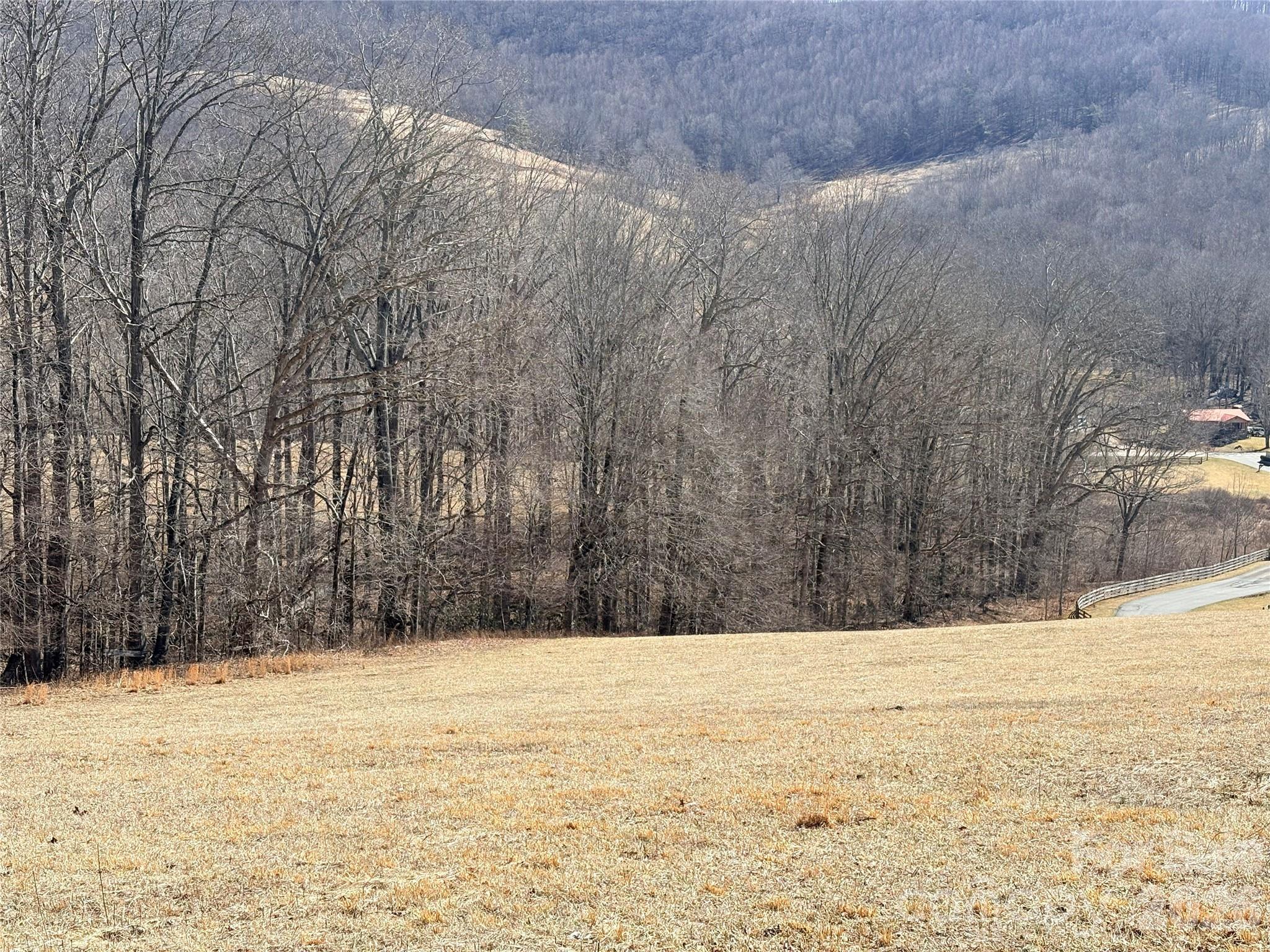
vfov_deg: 28.0
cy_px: 476
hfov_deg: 36.8
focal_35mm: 52
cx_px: 635
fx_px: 1908
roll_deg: -1.1
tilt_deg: -6.4
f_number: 1.6
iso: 40
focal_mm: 5.96
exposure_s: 1/2283
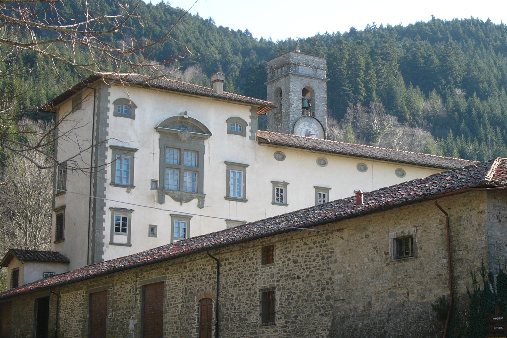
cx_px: 254
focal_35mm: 83
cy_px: 170
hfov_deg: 24.5
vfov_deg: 16.5
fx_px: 1169
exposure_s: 1/100
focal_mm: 13.1
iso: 50
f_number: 4.3
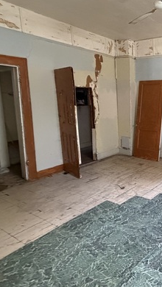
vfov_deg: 73.5
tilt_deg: -7.2
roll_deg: +0.0
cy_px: 120
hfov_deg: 35.3
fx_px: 191
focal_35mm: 25
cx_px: 199
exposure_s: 1/60
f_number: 2.2
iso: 640
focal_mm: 2.22
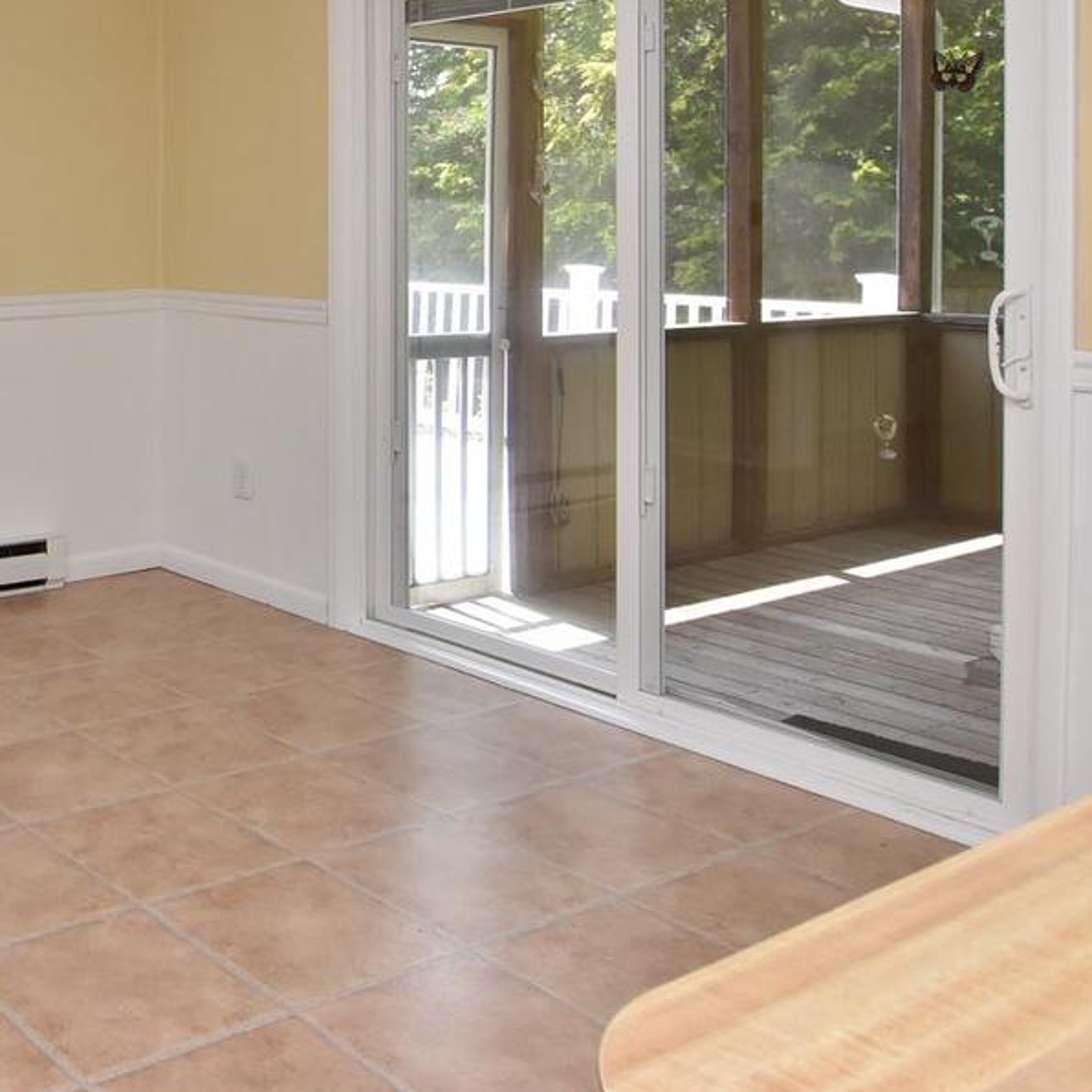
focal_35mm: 37
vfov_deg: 43.1
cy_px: 238
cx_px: -103
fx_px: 1321
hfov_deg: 37.7
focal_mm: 12
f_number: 8
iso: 800
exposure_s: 1/200
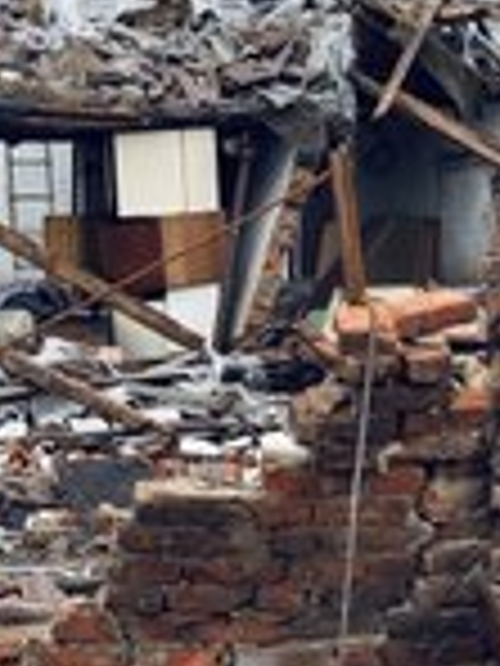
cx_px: 261
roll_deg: -0.4
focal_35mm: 130
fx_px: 2504
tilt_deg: +0.0
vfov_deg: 15.1
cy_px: 230
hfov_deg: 11.4
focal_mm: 6.76
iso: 64
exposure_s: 1/407
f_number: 1.78
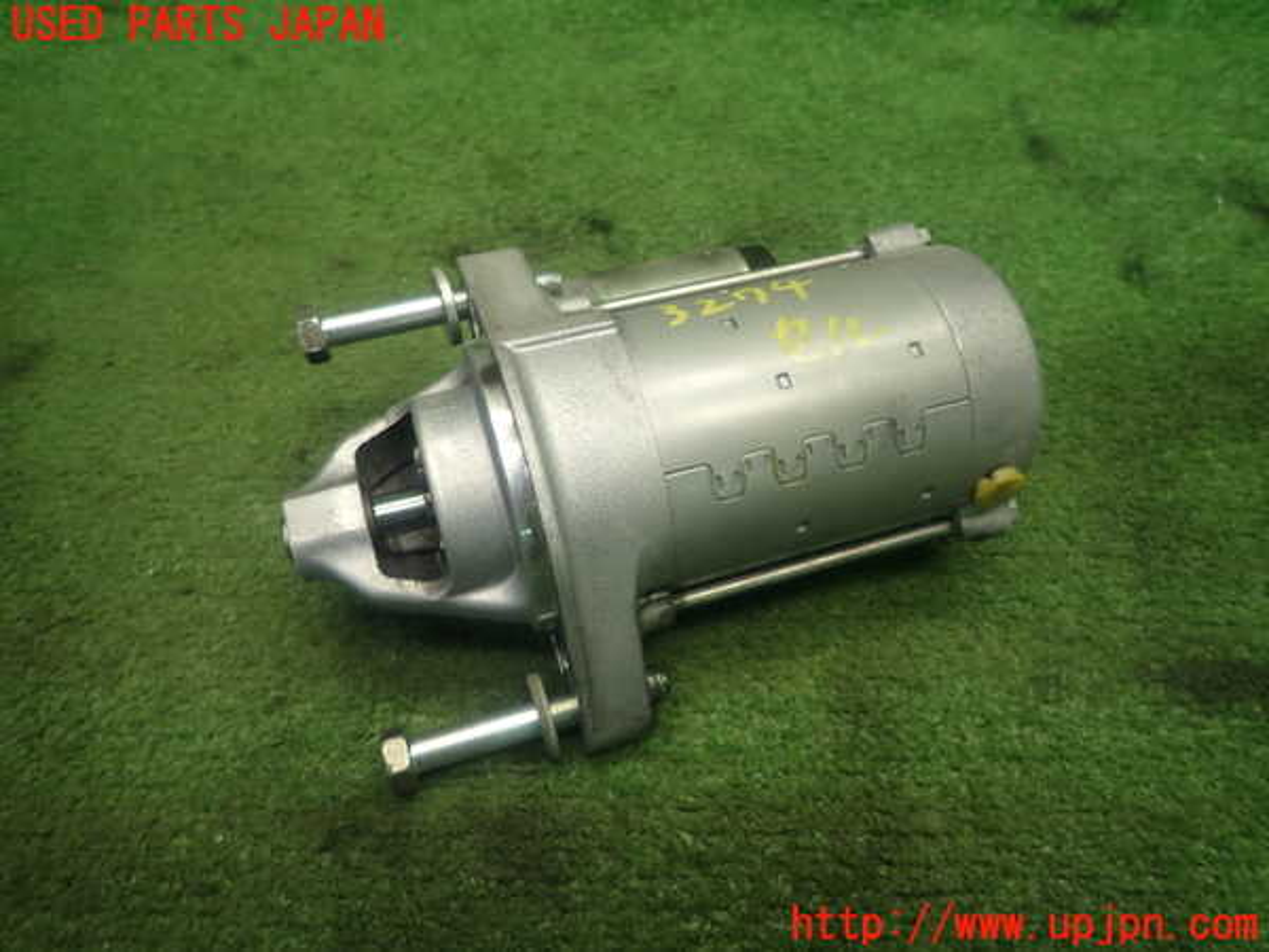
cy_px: 476
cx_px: 634
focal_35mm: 25
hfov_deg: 69.4
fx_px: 916
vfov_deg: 54.9
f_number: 2
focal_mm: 4.5
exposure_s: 1/60
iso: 160
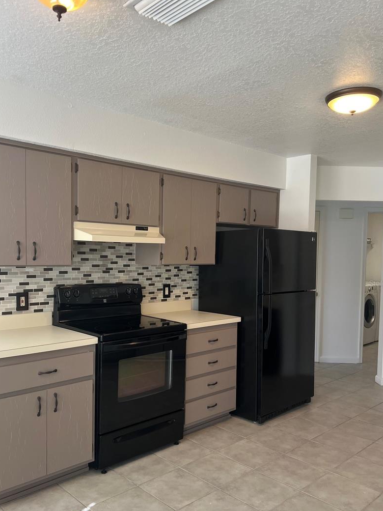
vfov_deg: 59.8
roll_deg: -0.3
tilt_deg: -3.7
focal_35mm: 30
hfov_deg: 46.8
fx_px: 443
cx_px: 183
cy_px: 283
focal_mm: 5.7
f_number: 1.5
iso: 50
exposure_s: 1/121
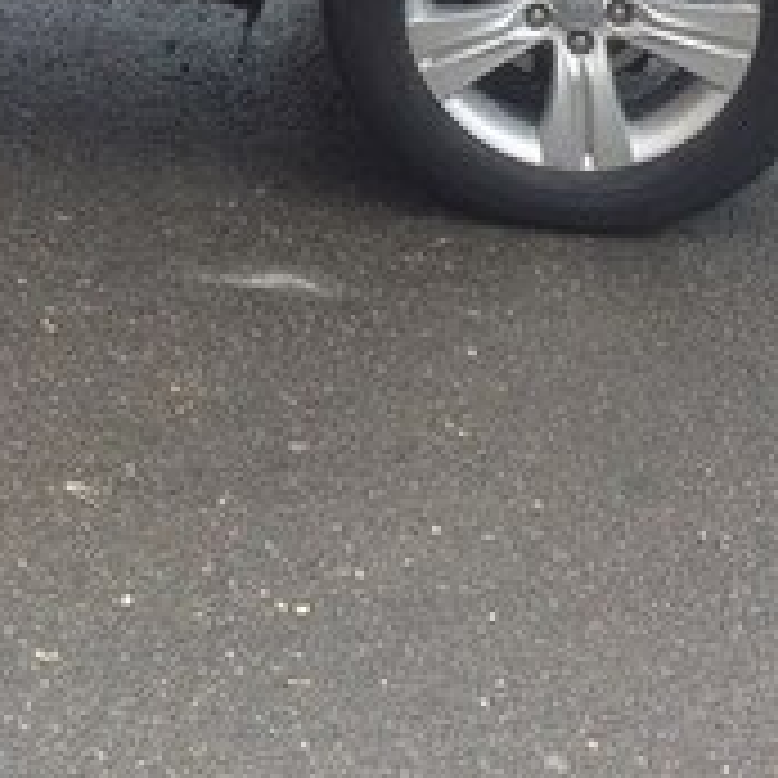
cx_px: -139
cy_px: -304
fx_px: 2492
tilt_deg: -13.9
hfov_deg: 17.0
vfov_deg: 16.5
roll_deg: +2.2
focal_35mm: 98
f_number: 2.2
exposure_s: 1/163
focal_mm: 4.15
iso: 32
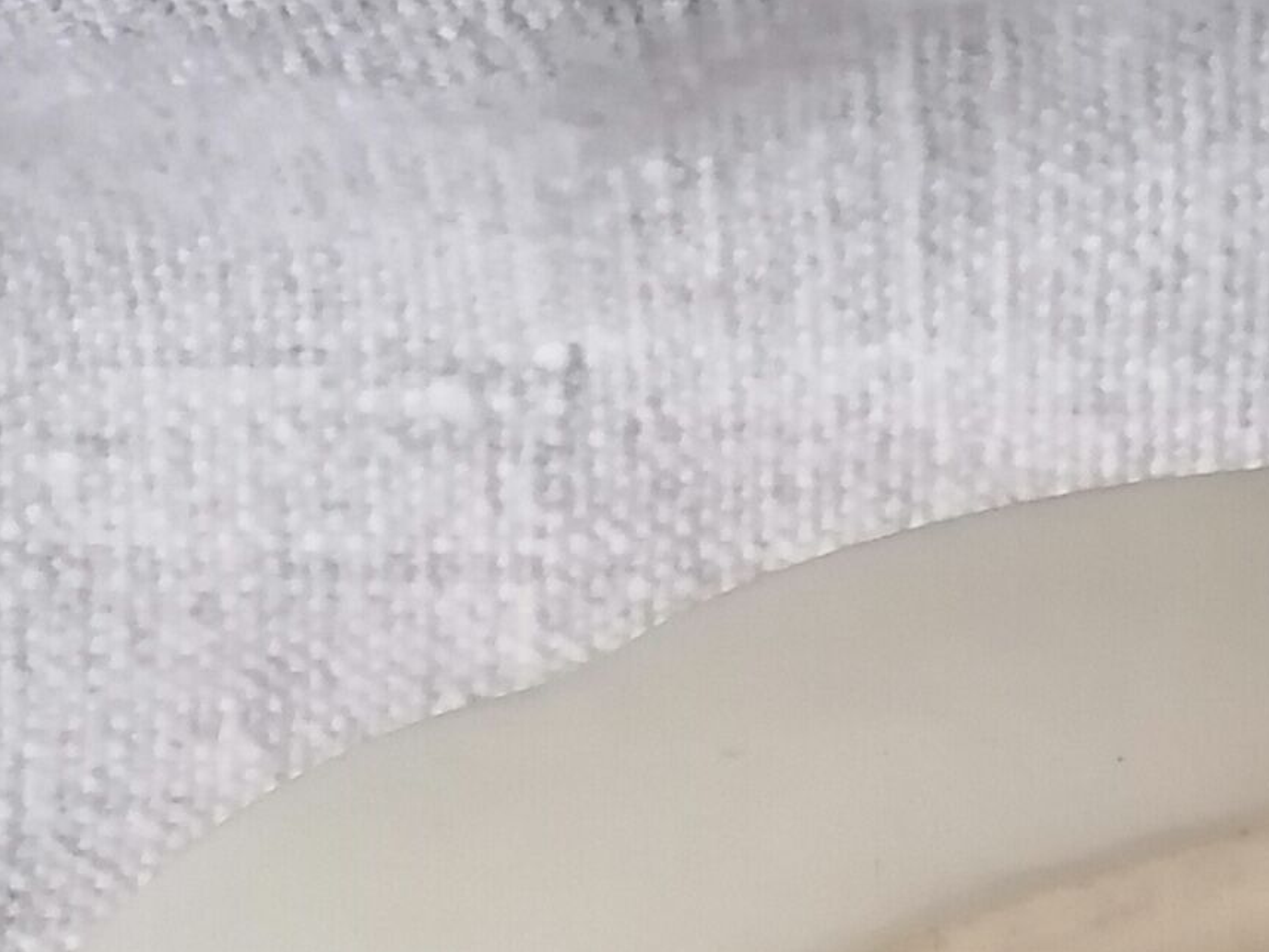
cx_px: 1253
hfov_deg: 15.4
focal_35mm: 126
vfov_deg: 11.0
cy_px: 1720
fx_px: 4620
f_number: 1.8
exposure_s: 1/25
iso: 500
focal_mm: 4.75
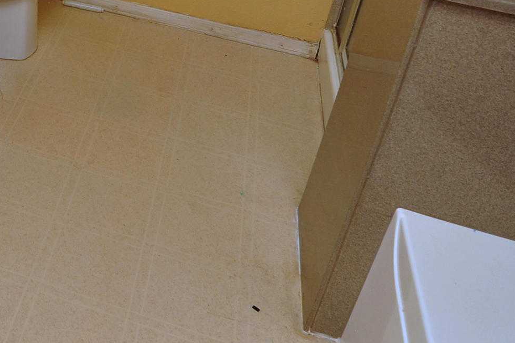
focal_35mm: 55
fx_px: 786
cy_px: -87
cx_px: -56
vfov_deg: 22.3
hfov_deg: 31.9
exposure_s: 1/320
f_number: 10
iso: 800
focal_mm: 18
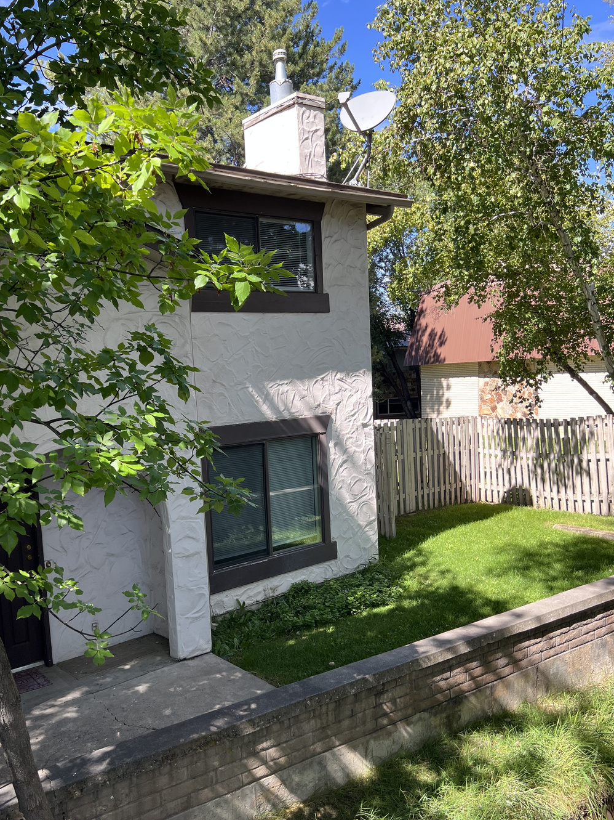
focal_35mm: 30
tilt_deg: -6.9
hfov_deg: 46.7
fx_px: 710
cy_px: 452
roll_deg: +3.7
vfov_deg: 59.8
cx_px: 265
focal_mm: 5.7
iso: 50
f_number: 1.5
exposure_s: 1/635
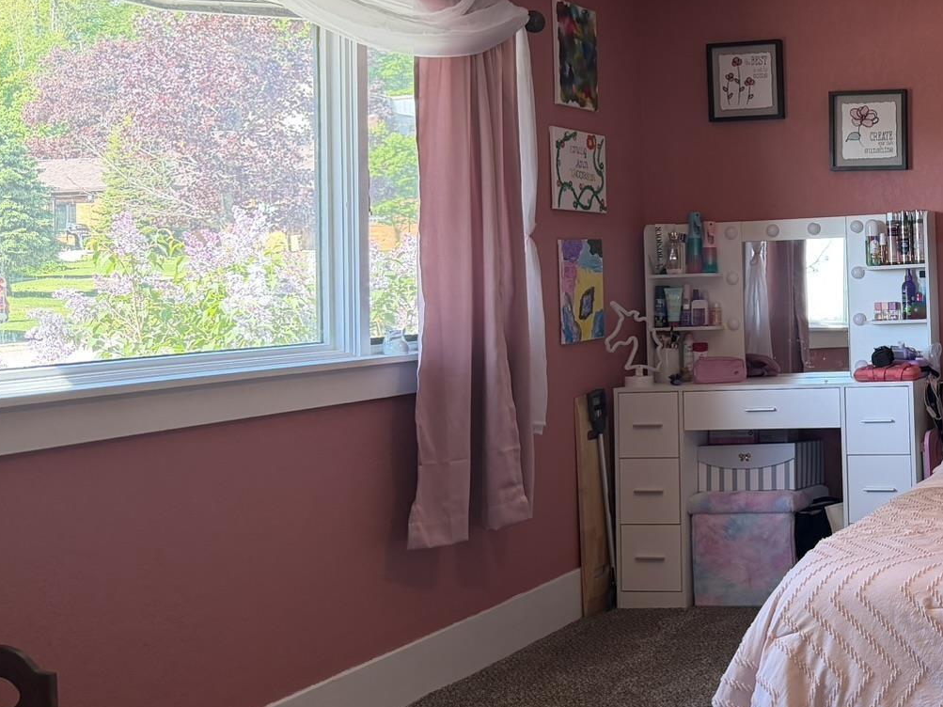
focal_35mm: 49
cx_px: 949
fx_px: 1335
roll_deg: +1.3
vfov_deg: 29.5
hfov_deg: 35.2
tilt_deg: +0.2
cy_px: 262
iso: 200
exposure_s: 1/152
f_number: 1.78
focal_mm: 6.76
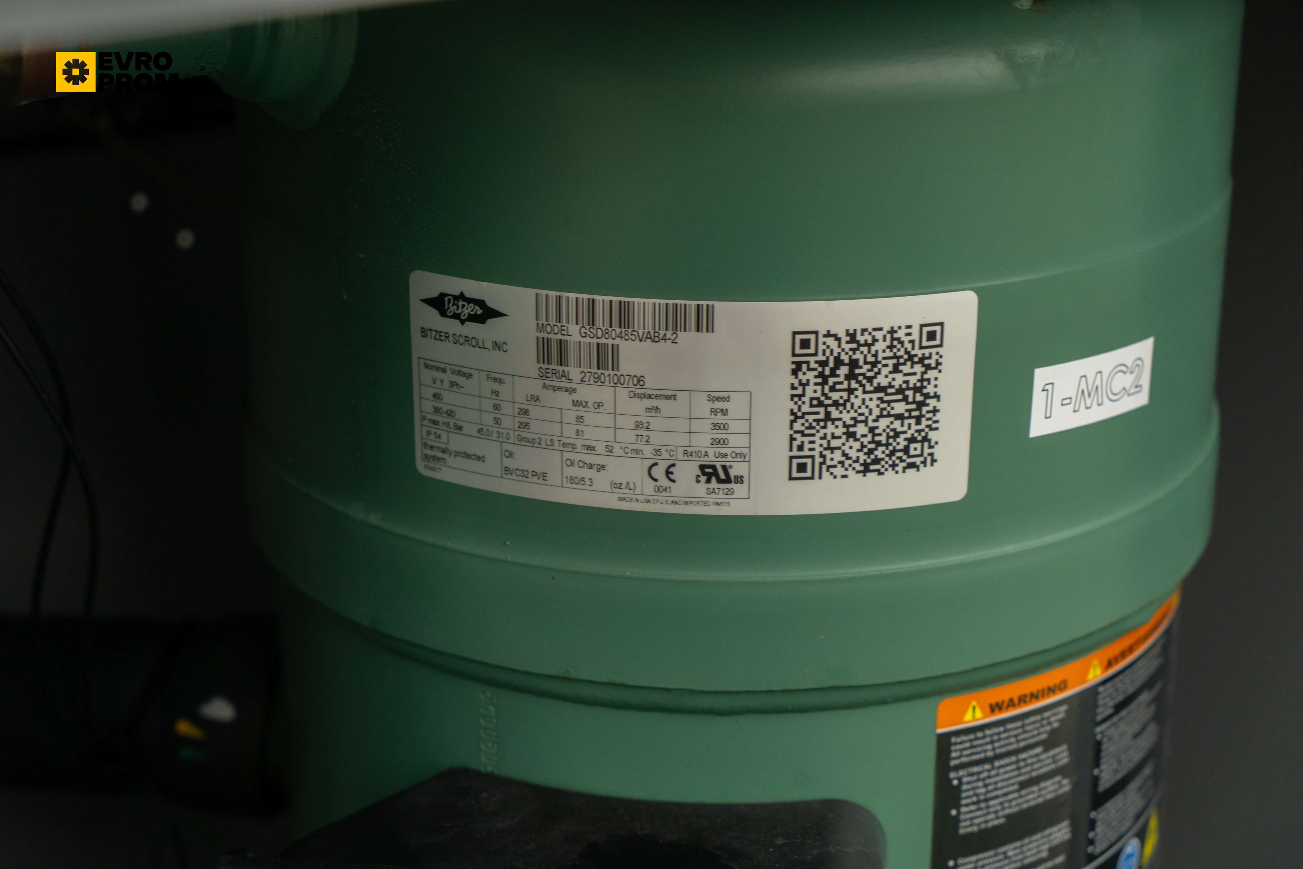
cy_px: 434
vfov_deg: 22.6
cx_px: 652
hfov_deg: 33.4
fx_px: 2171
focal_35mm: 60
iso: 400
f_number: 5
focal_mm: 60
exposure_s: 1/60
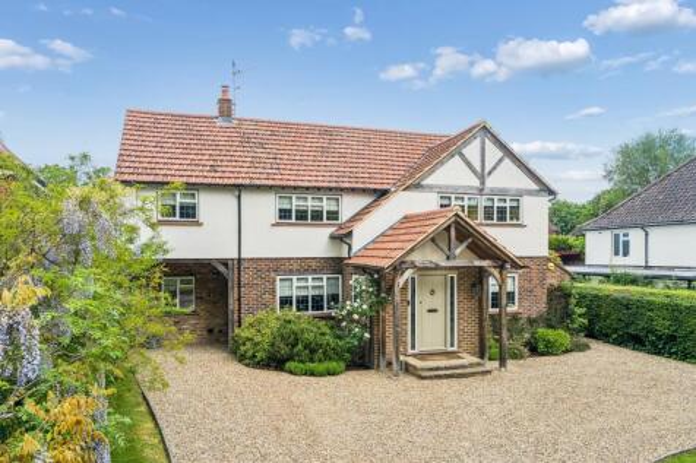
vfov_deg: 51.3
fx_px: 483
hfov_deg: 71.5
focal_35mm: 25
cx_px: 348
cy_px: 232
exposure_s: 1/125
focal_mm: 25
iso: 640
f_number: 13
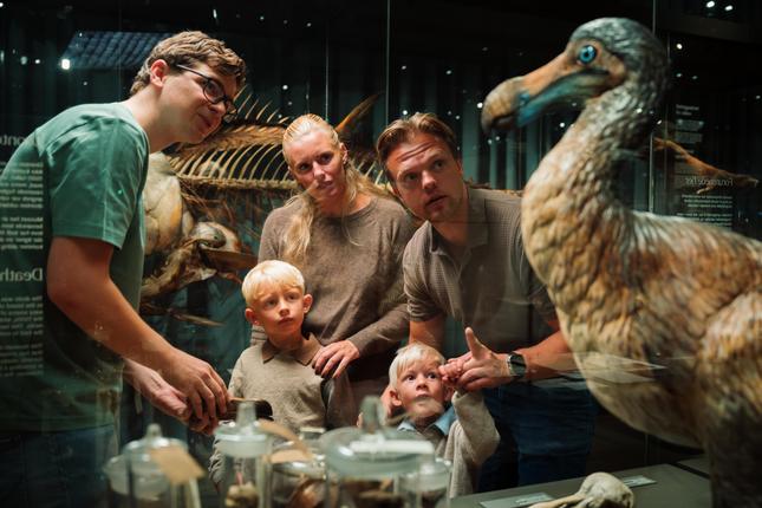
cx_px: 381
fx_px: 720
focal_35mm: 34
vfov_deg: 38.9
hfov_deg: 55.8
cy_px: 254
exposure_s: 1/50
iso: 1250
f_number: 2.8
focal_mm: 34
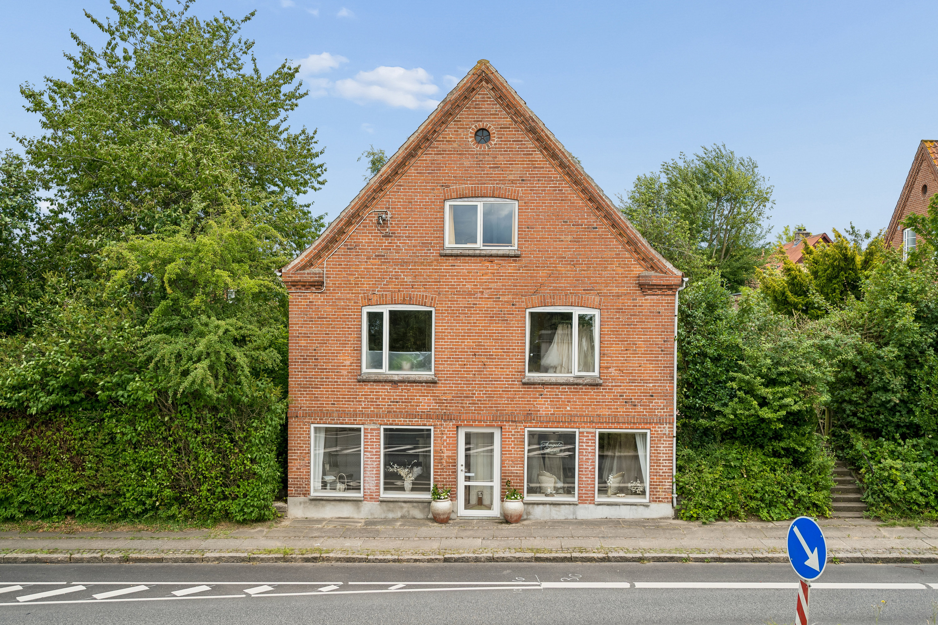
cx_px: 469
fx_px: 782
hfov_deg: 61.9
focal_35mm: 30
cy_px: 312
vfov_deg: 43.6
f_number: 5
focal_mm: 30
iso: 100
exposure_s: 1/320
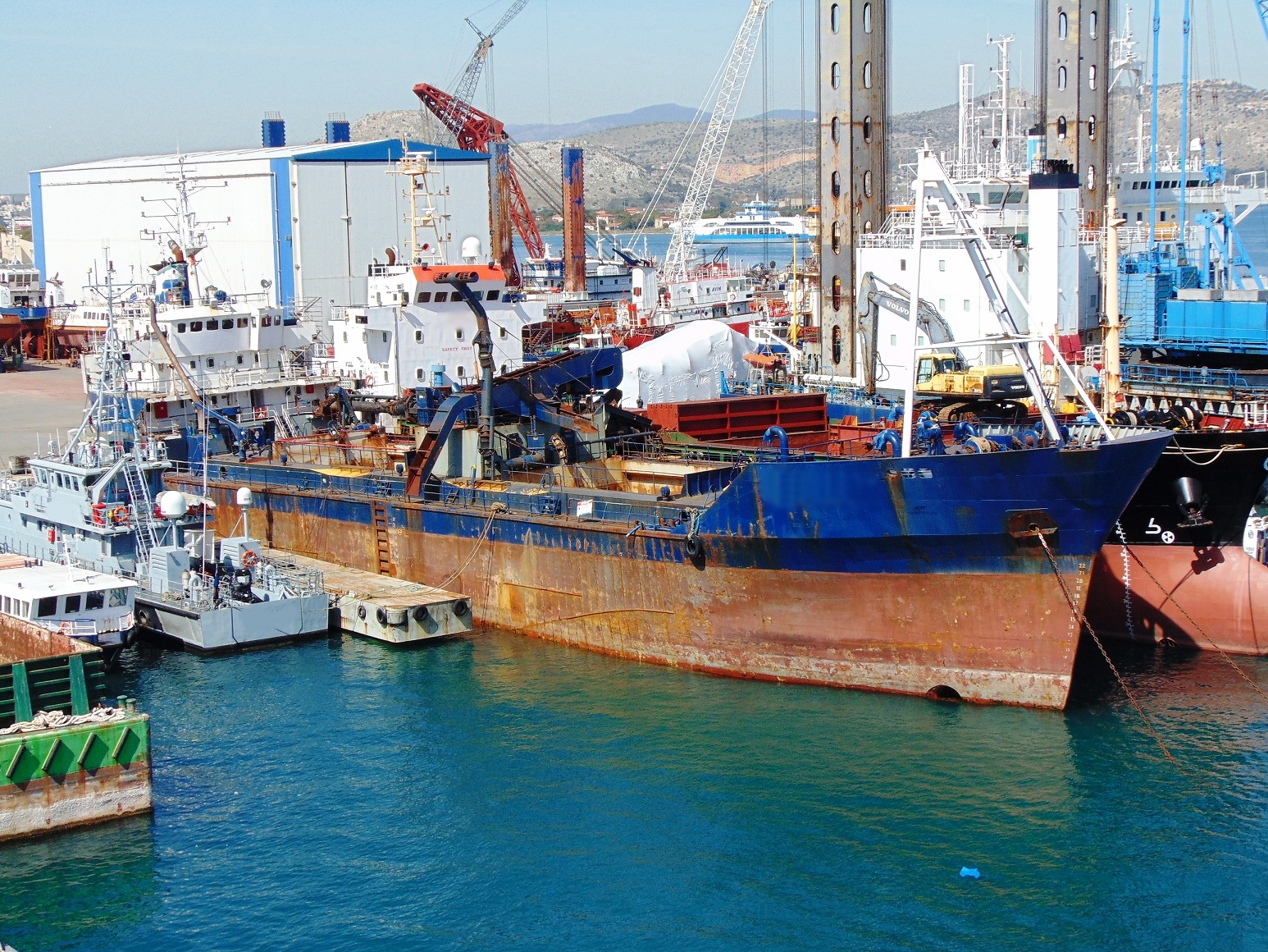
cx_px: 634
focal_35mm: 60
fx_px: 2198
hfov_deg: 32.2
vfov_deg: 24.4
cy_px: 476
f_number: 3.6
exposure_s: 1/1000
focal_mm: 10.8
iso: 80
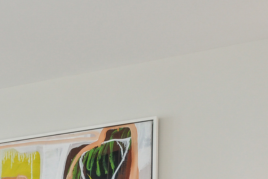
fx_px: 737
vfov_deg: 12.2
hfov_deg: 16.7
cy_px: 362
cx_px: -229
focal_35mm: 99
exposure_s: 1/60
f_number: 8
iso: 500
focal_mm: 16
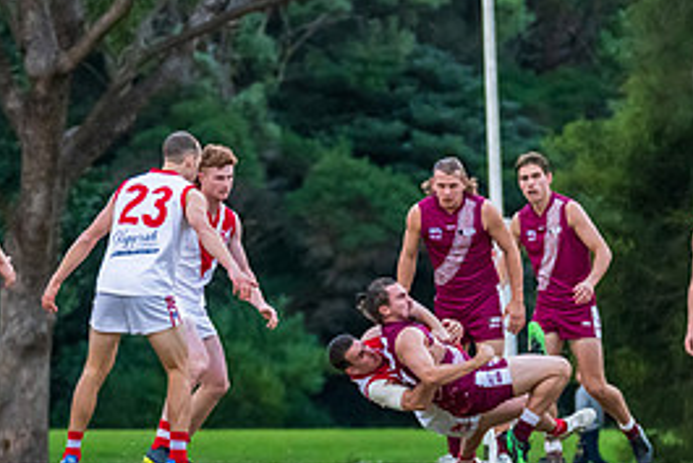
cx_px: 405
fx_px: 13540
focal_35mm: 703
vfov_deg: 2.0
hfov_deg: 2.9
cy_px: 246
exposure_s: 1/1250
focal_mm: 280
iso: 3200
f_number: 5.6
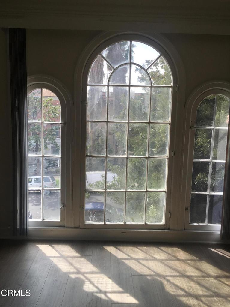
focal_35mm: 29
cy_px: 154
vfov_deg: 61.7
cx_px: 115
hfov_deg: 48.2
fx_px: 257
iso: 25
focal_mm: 4.15
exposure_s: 1/368
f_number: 2.2
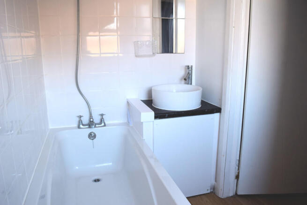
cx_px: 154
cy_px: 102
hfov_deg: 67.4
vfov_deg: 48.0
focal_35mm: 27
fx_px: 230
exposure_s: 1/80
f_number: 4.5
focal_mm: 18
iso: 400
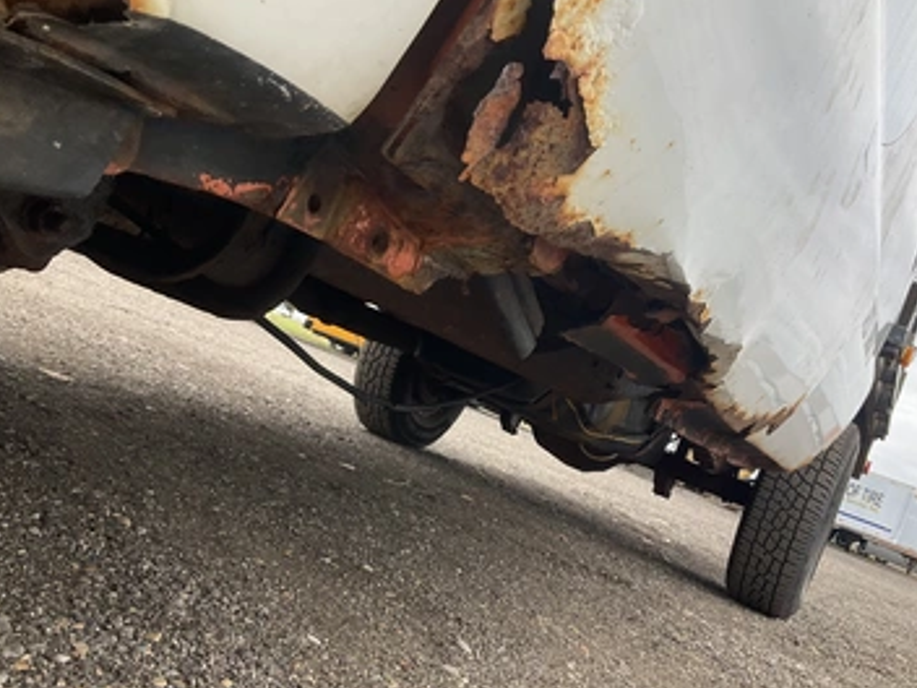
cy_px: 378
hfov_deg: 55.3
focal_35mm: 33
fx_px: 874
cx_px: 485
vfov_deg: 42.9
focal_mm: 3
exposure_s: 1/277
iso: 25
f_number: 1.8
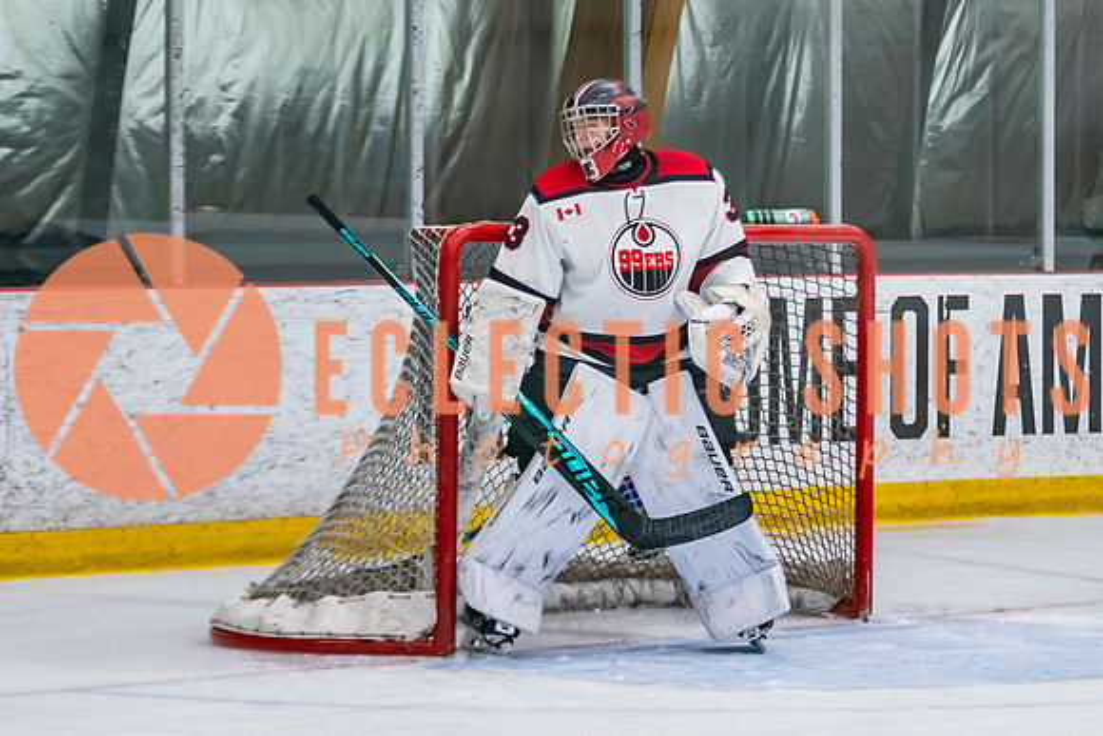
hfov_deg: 11.3
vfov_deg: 7.5
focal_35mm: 183
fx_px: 5595
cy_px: 444
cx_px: 605
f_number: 2.8
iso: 2500
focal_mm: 80
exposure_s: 1/640
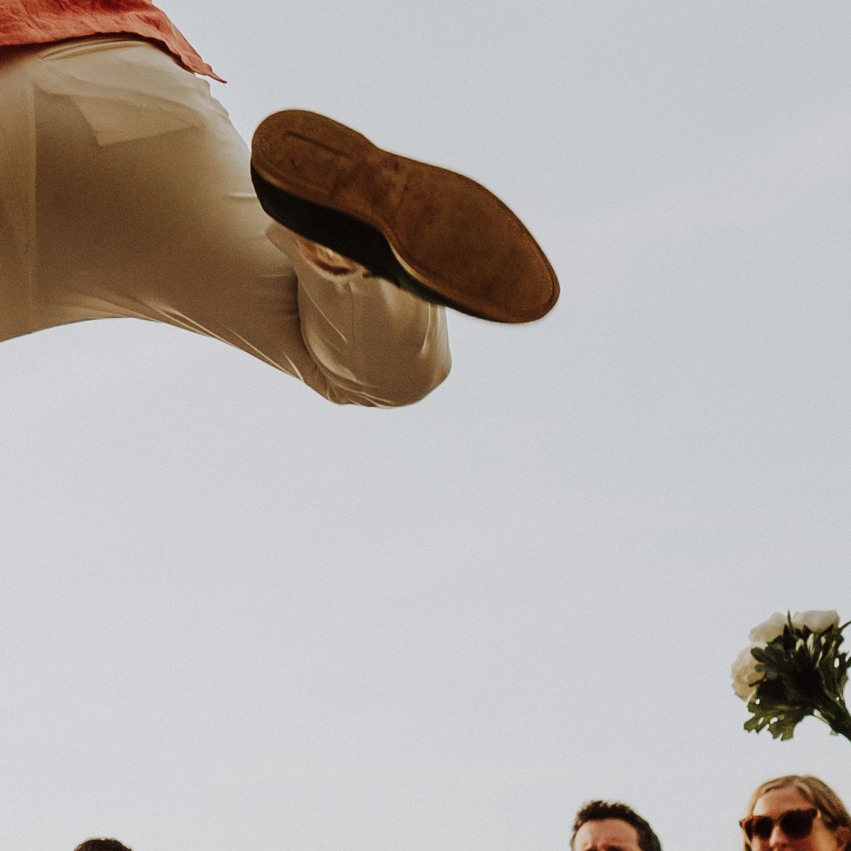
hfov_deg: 16.1
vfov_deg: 17.5
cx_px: -421
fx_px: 2754
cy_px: 329
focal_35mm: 99
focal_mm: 24
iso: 100
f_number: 4
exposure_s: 1/1000
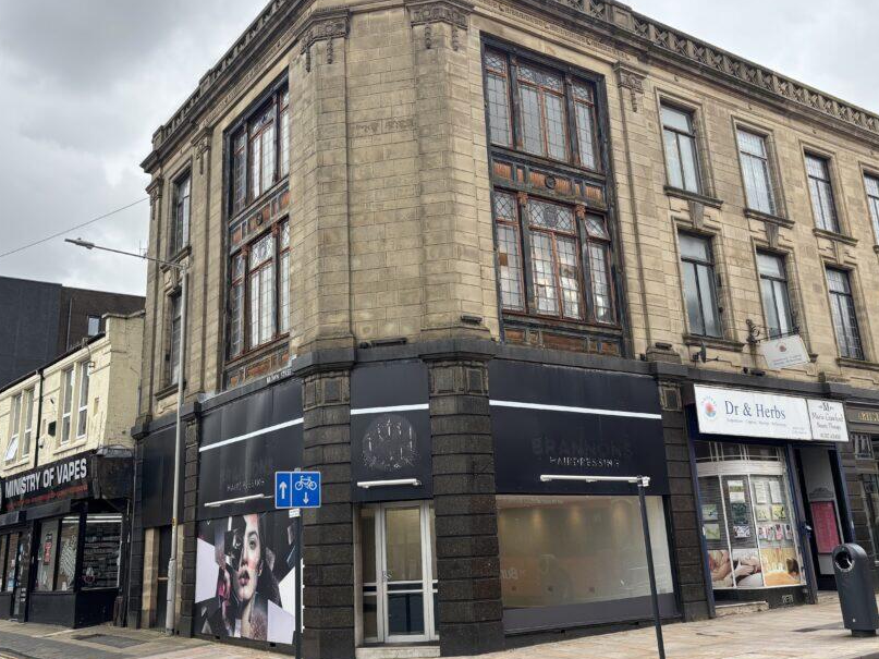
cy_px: 308
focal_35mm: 33
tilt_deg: +15.9
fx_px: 838
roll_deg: +2.0
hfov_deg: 55.3
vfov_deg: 42.9
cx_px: 419
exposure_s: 1/831
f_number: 1.6
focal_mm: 5.96
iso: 50
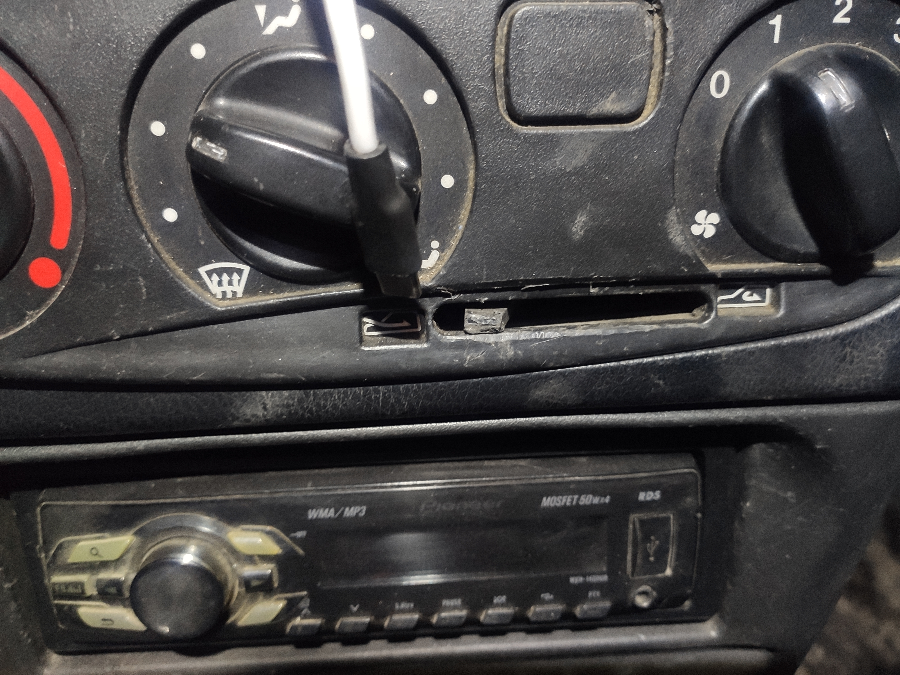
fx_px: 676
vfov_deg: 53.1
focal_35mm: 26
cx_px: 450
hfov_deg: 67.3
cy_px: 338
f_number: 1.75
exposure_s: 1/17
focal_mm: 4.77
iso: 1547
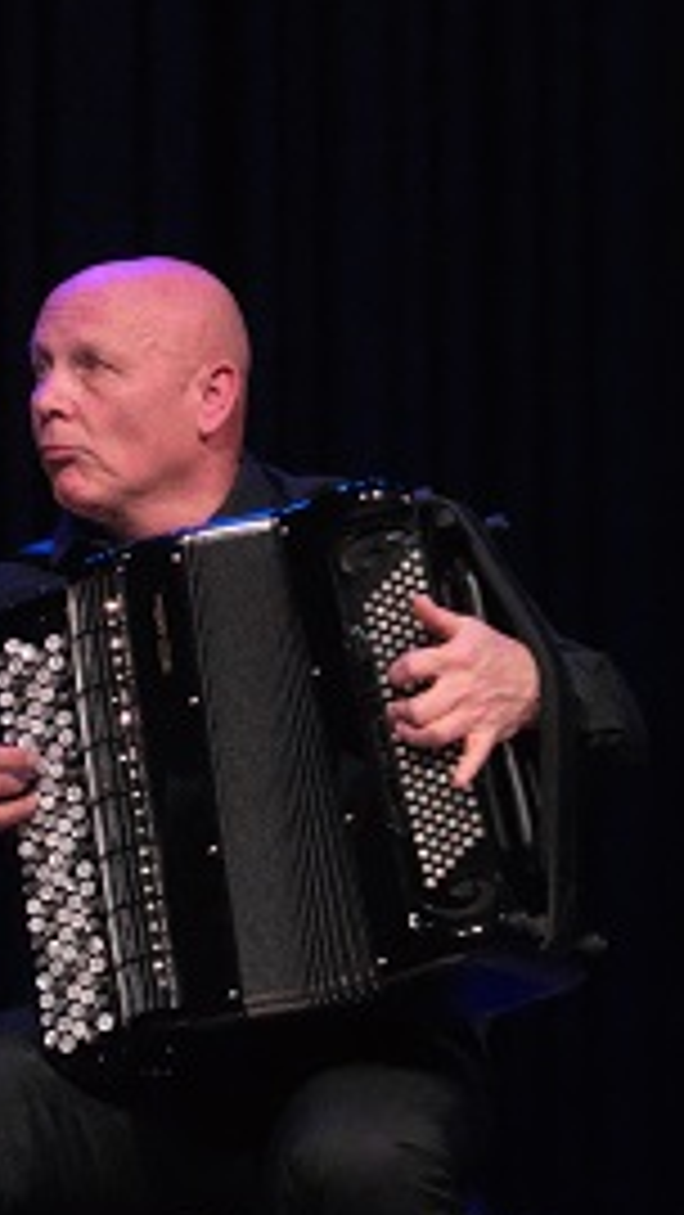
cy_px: 752
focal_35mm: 437
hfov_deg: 2.8
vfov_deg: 4.9
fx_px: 14082
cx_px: -585
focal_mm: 83.3
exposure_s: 1/100
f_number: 7.1
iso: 8000
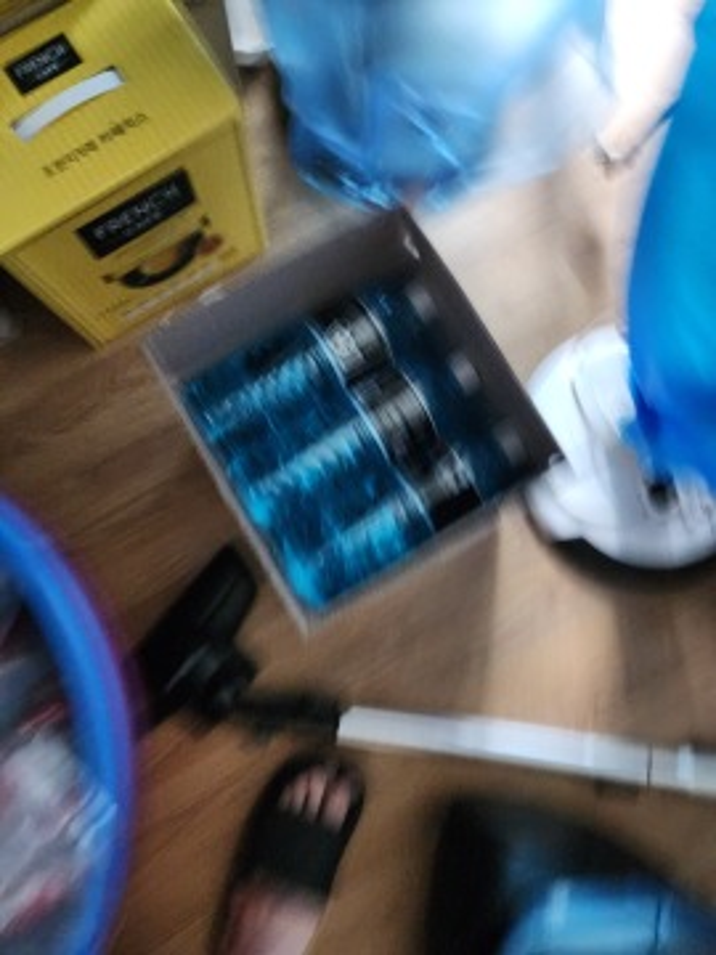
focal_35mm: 23
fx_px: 634
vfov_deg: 73.9
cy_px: 478
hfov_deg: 58.9
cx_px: 358
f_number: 1.8
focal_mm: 6.4
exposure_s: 1/12
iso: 1250
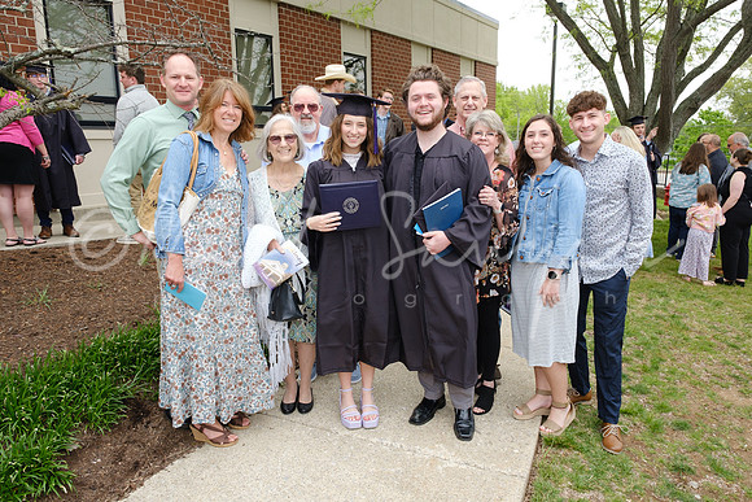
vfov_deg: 51.3
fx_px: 522
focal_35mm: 25
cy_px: 251
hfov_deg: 71.5
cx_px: 376
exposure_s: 1/125
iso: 400
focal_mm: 16.5
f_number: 7.1
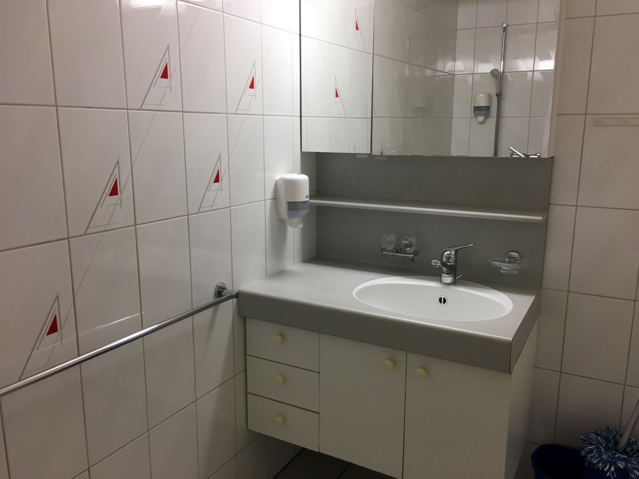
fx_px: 535
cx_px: 320
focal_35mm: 29
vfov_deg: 48.2
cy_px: 240
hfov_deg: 61.7
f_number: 2.2
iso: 64
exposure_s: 1/33
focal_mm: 4.15
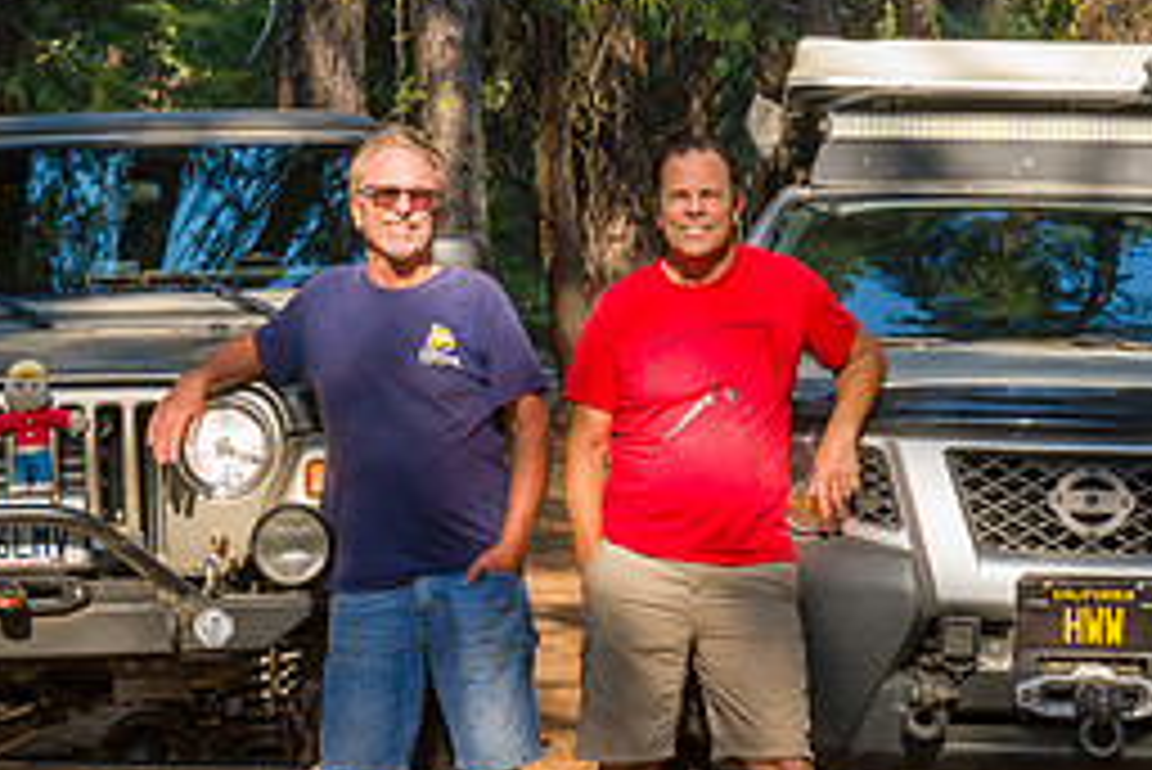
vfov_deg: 14.1
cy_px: 421
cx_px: 533
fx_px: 3106
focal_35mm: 97
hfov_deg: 21.0
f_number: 11
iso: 320
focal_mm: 37
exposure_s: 1/80
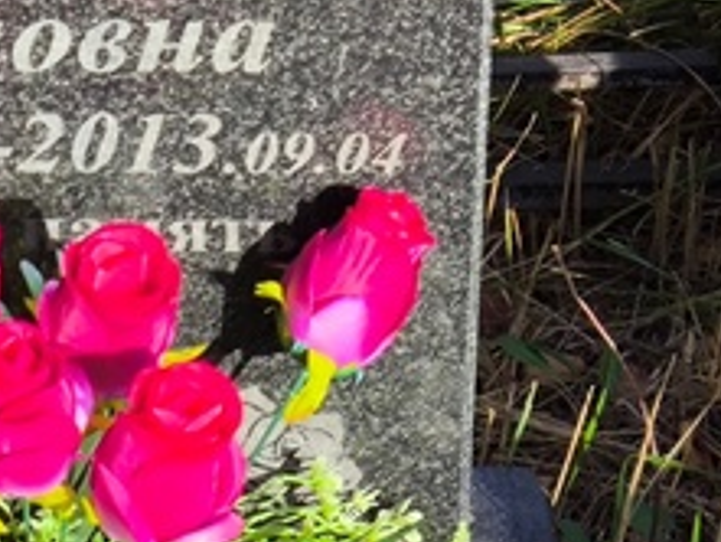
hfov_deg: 10.8
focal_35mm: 181
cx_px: -103
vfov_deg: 8.1
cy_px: -101
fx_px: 3772
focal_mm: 4.71
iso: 50
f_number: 1.7
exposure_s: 1/772
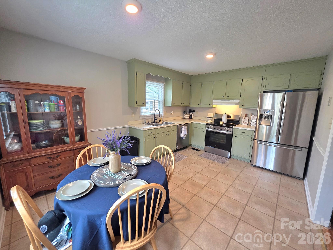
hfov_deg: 106.2
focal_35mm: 13
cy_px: 125
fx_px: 125
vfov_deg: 89.9
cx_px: 166
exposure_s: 1/120
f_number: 1.9
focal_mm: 2.2
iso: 250
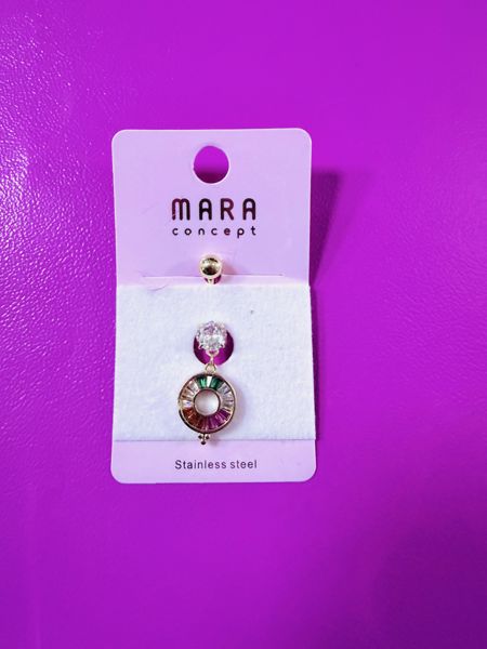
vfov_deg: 71.6
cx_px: 244
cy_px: 324
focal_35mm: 24
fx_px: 450
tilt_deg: -78.0
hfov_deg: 56.8
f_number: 2.2
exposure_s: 1/60
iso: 400
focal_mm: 2.22
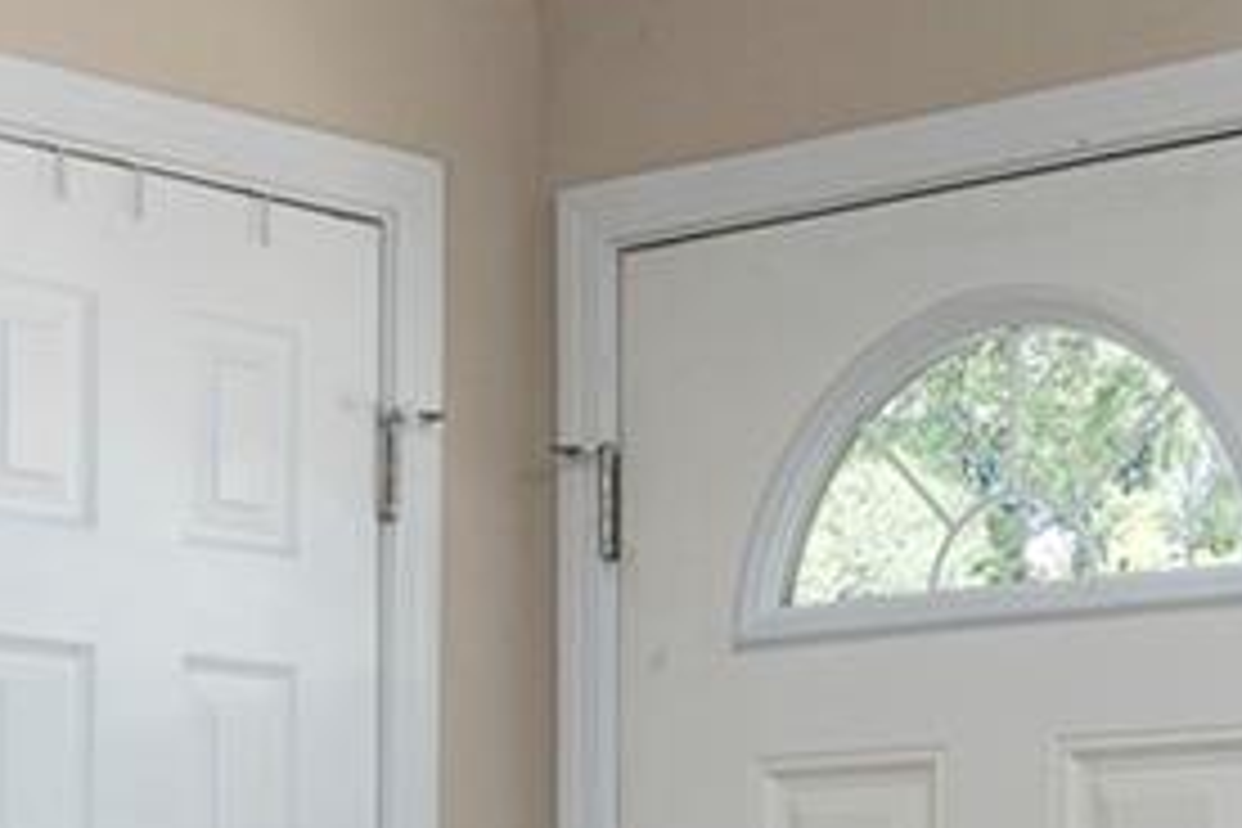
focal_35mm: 104
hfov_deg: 19.6
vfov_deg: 12.6
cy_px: 1163
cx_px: 639
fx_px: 3588
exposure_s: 1/60
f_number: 8
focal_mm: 14
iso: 320
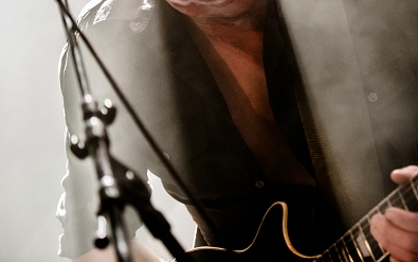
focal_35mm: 195
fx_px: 2222
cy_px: 15
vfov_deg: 6.7
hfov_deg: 10.7
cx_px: 366
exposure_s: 1/80
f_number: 2.8
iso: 4000
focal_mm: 105
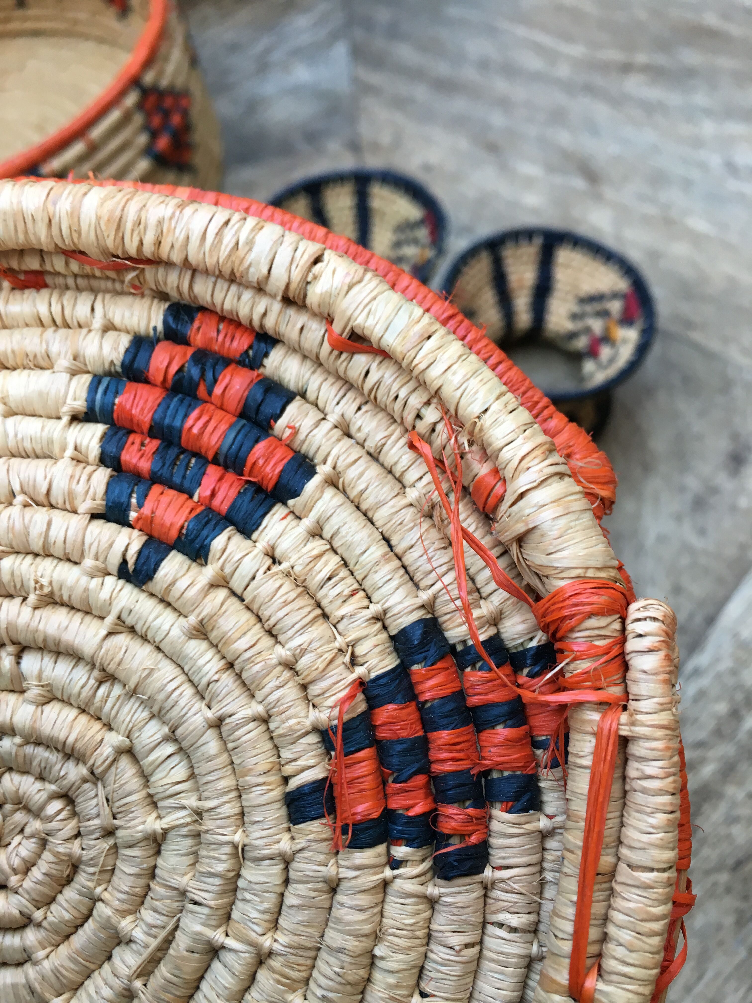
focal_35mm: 29
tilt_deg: -60.0
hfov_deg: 48.2
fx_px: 840
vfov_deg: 61.7
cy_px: 502
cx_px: 376
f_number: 2.2
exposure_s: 1/33
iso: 25
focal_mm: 4.15
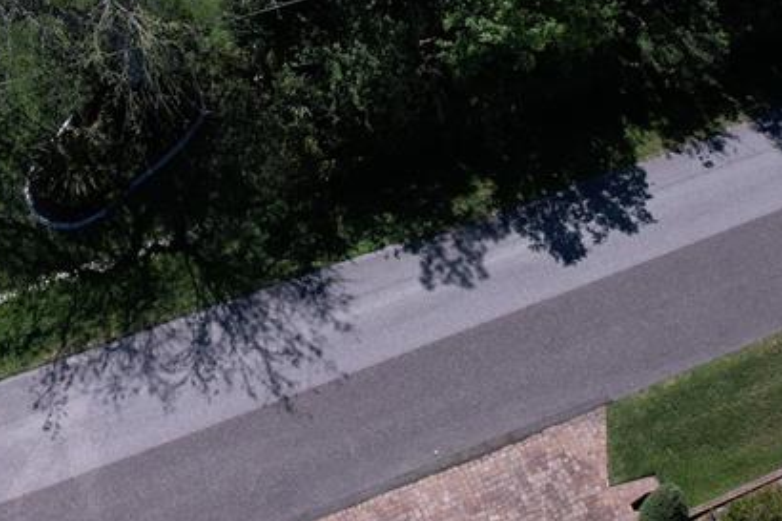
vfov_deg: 23.0
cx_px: 374
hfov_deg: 36.3
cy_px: -65
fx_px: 1194
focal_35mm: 55
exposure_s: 1/60
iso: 100
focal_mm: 8.38
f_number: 2.8
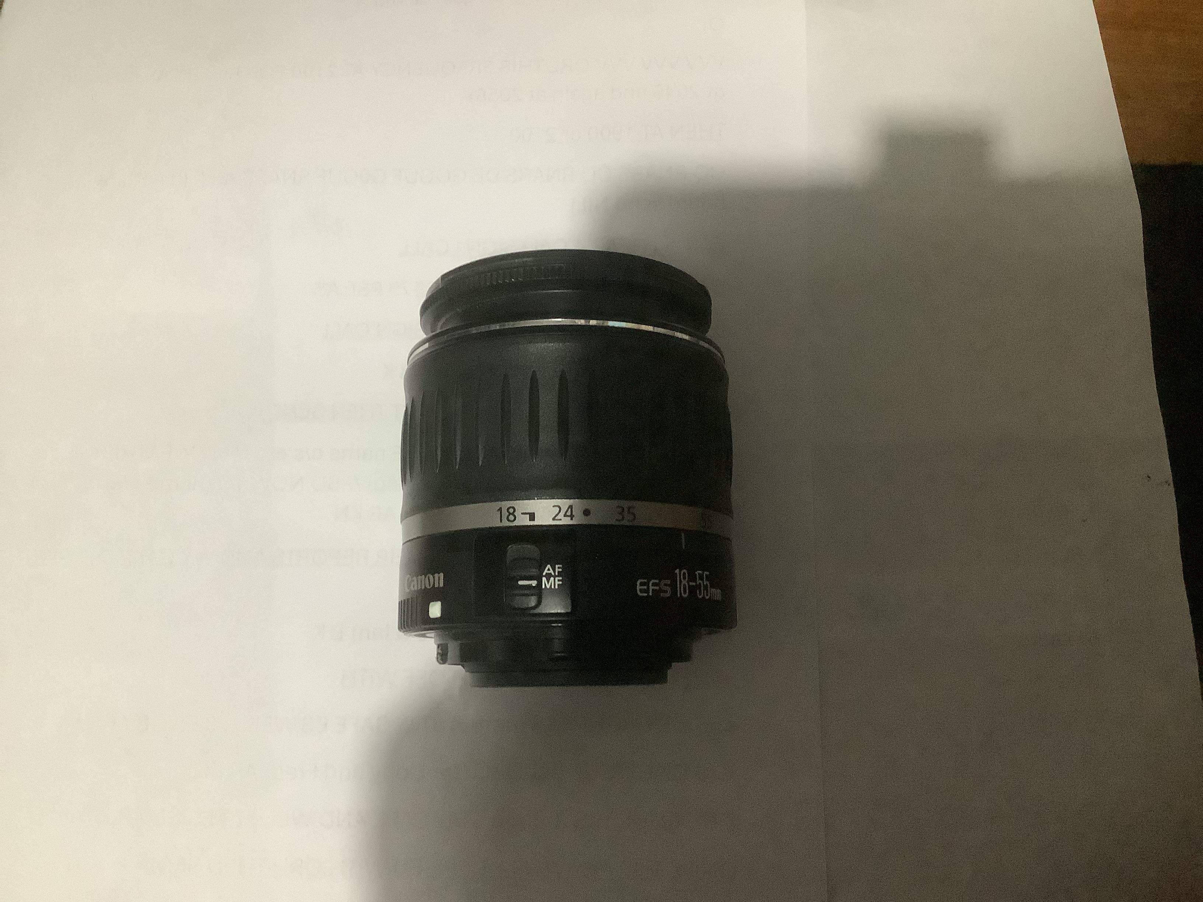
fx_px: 1077
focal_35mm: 31
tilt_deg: -80.2
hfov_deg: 58.4
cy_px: 451
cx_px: 602
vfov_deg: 45.4
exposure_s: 1/30
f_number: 2.4
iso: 500
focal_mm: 3.3
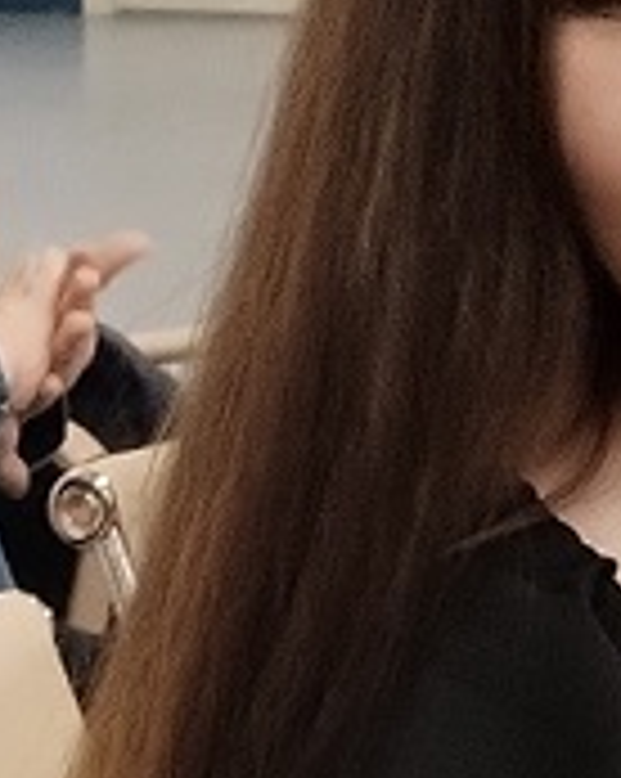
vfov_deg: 7.4
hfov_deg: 6.2
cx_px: -171
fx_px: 5662
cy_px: 1752
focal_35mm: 246
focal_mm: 4.75
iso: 548
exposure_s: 1/33.3
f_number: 1.8
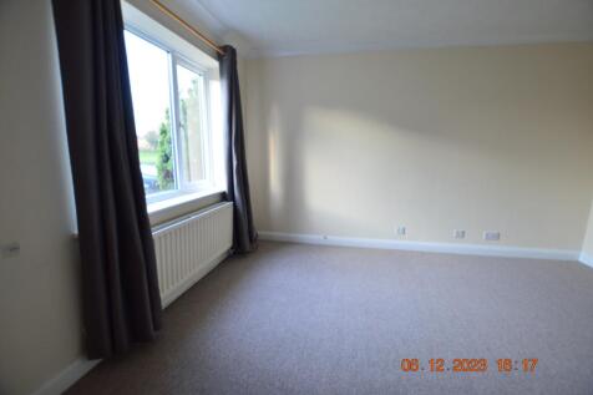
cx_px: 296
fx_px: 247
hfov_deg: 100.4
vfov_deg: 77.3
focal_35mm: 15
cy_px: 198
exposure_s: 1/30
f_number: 3.5
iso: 400
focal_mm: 10
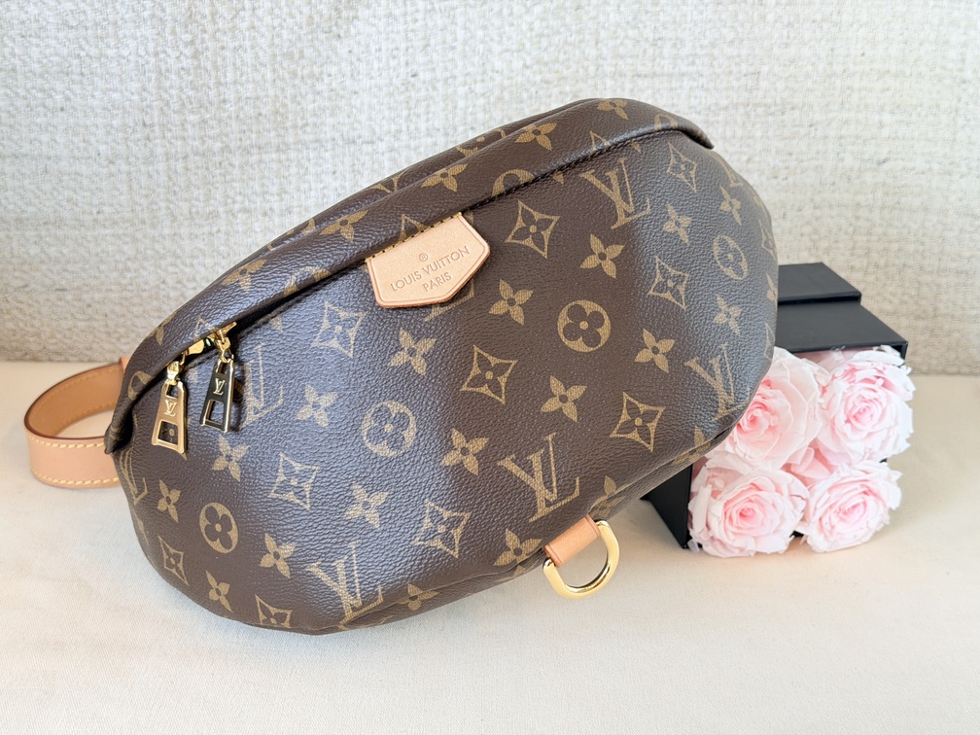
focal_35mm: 48
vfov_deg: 30.3
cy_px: 368
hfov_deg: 39.7
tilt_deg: -20.3
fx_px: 1359
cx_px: 490
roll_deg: -0.9
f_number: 1.78
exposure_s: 1/100
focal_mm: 6.76
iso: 100
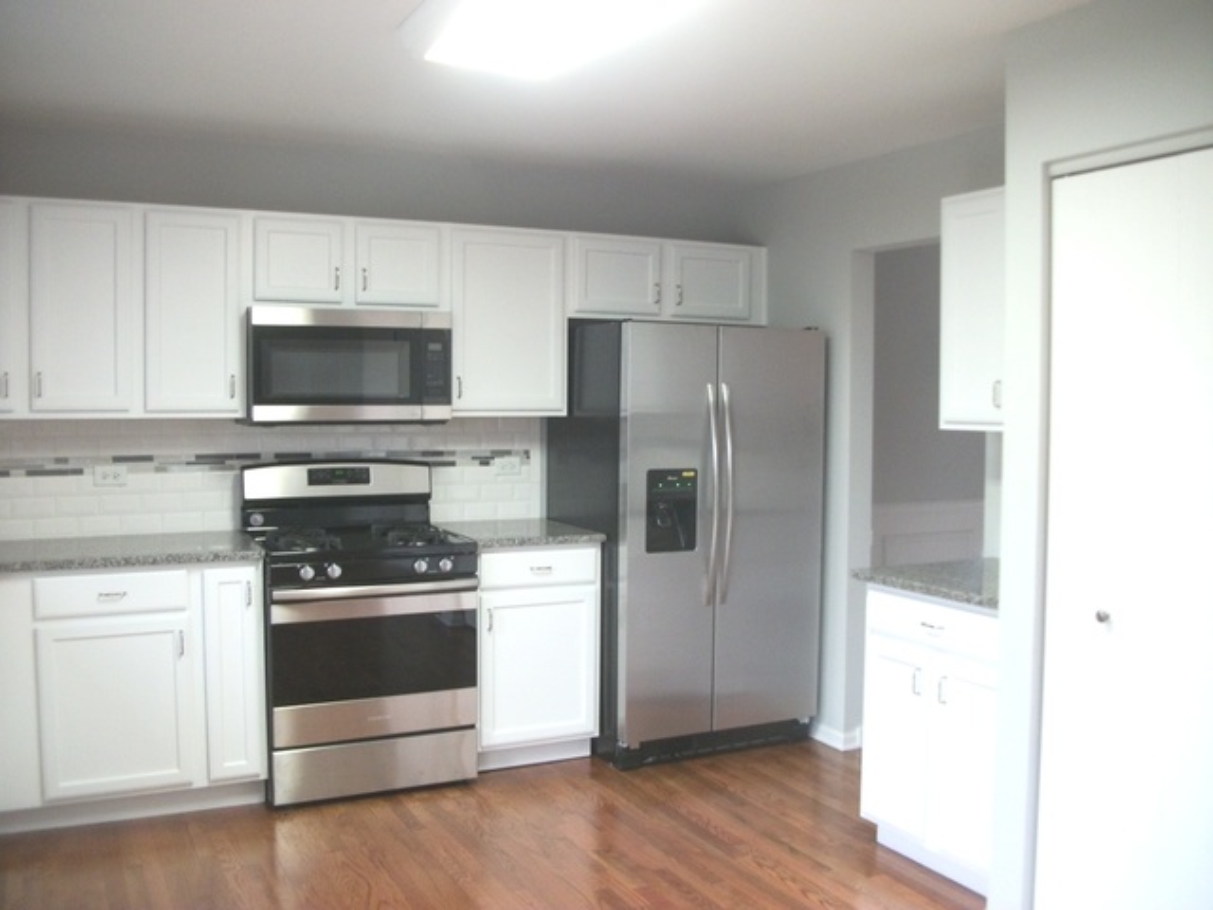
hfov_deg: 56.8
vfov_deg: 44.2
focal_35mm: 32
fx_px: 1121
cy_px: 455
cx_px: 606
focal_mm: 5.7
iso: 160
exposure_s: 1/20
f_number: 2.9
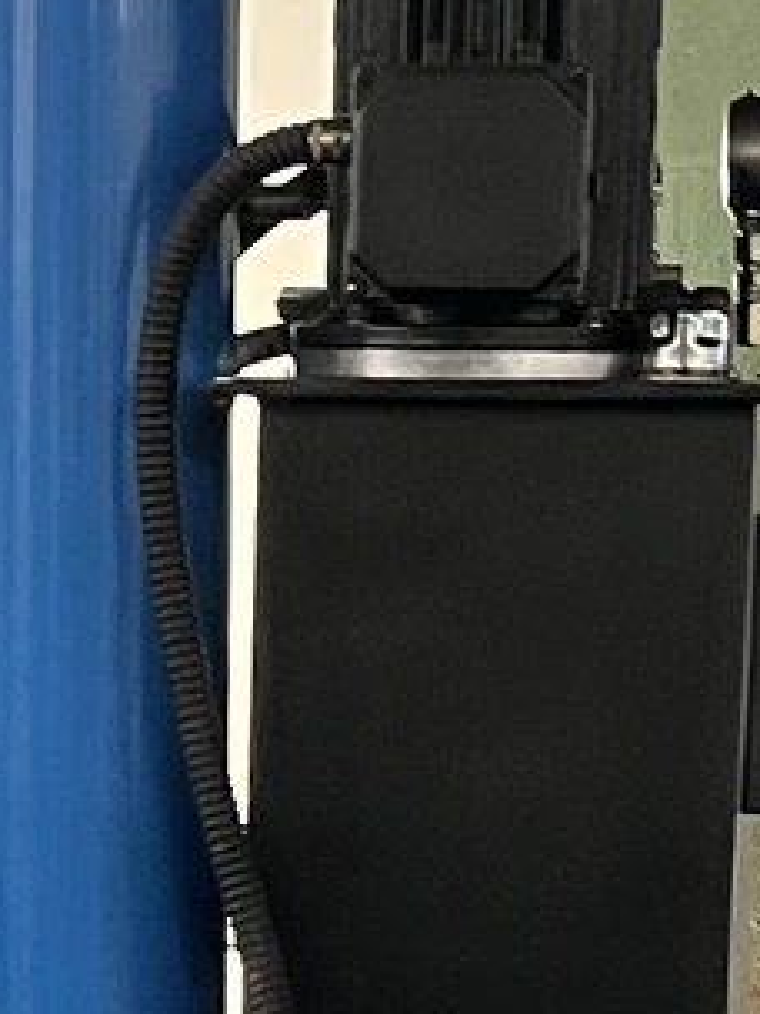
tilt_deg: -7.4
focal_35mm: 171
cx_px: -293
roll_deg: +2.8
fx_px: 5006
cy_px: 961
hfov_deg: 8.5
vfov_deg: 11.5
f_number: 1.6
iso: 320
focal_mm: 5.1
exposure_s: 1/50
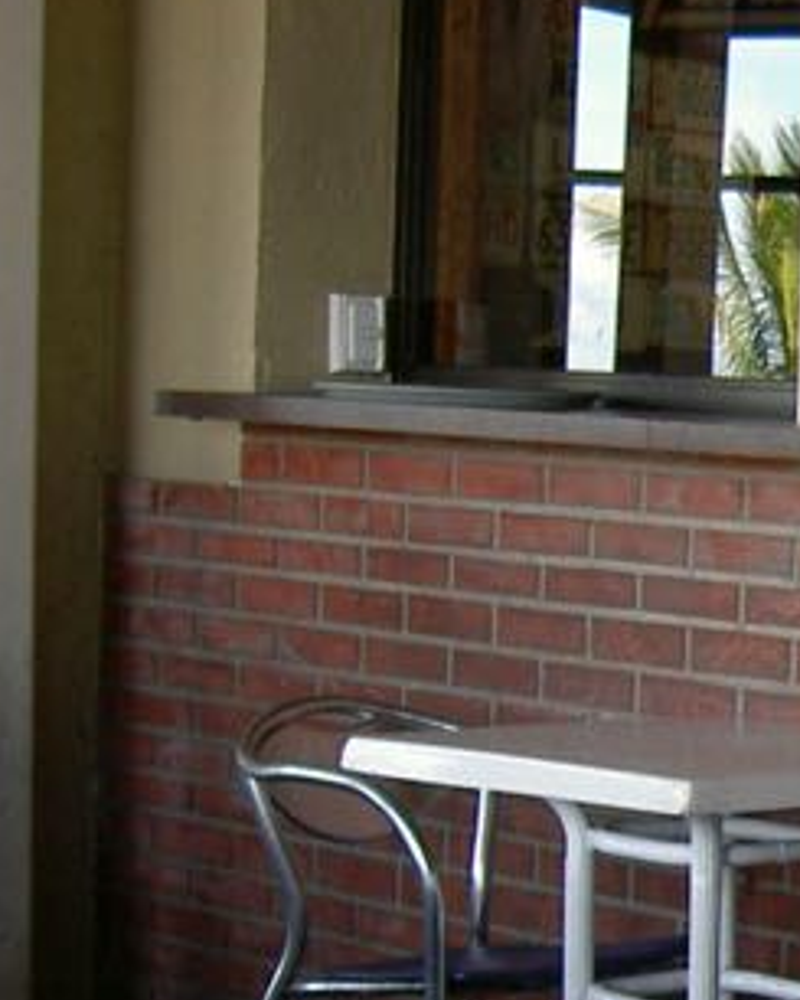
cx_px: 1456
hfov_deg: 12.6
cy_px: 739
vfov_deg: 17.2
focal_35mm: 111
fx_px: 3284
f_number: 2.8
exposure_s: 1/60
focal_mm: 5.6
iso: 50
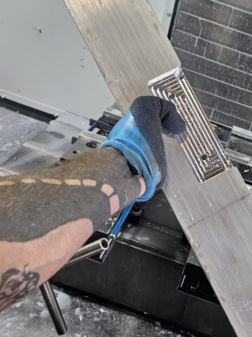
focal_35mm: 45
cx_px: 206
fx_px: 437
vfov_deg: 42.0
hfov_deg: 31.3
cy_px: 144
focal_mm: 5.4
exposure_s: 1/120
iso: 100
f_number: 1.8
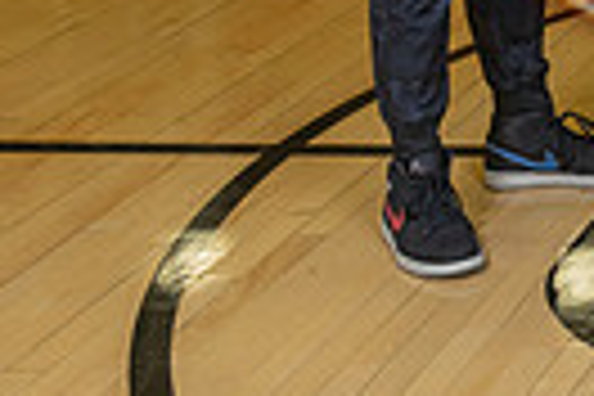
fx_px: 2227
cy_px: -353
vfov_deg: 9.6
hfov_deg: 12.5
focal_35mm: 135
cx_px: 1334
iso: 250
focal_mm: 29
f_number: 7.1
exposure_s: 1/50
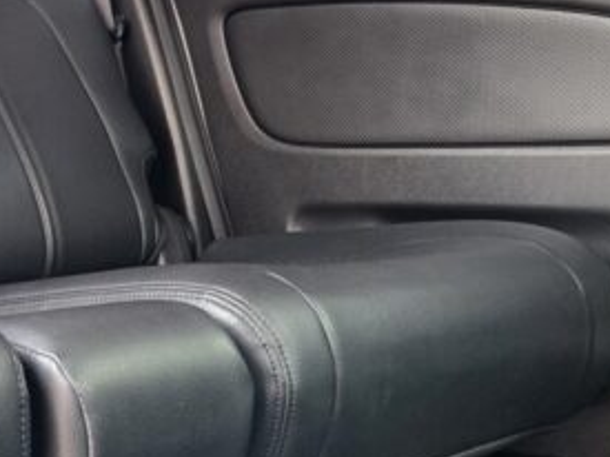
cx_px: -142
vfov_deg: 21.9
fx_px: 1180
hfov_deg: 25.6
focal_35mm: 67
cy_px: 213
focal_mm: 5.4
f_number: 1.8
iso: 200
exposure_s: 1/180
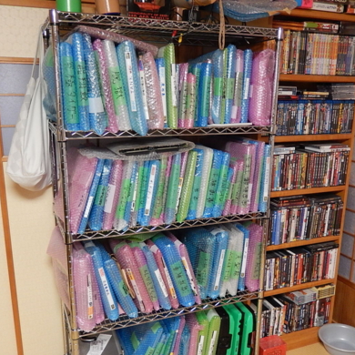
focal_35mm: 34
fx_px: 394
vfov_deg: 48.3
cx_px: 188
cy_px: 199
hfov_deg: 48.4
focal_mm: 4.5
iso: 400
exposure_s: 1/10
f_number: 3.4
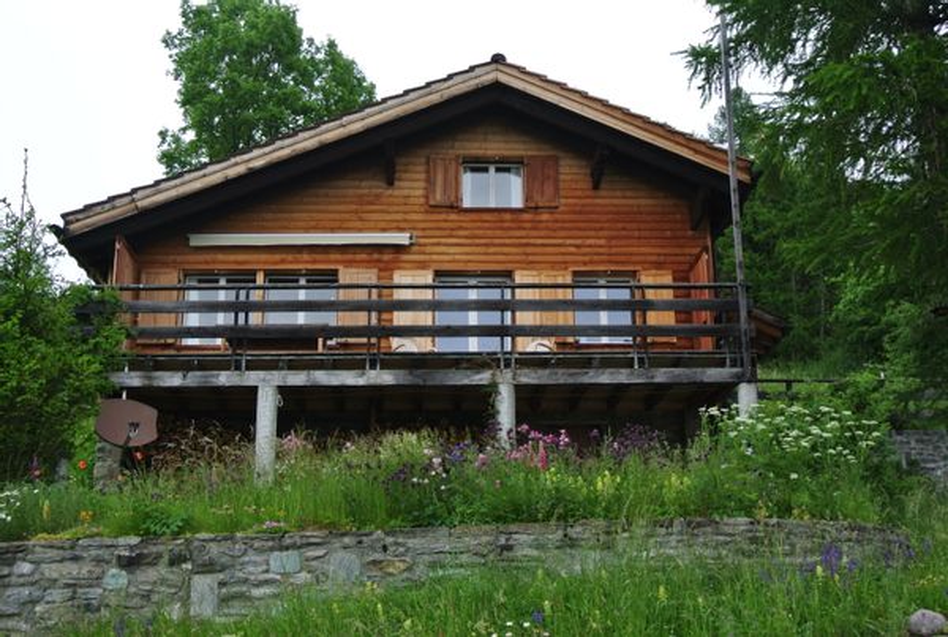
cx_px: 474
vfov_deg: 30.0
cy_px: 318
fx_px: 1188
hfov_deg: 43.5
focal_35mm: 45
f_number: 4.5
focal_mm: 16.9
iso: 100
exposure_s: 1/320
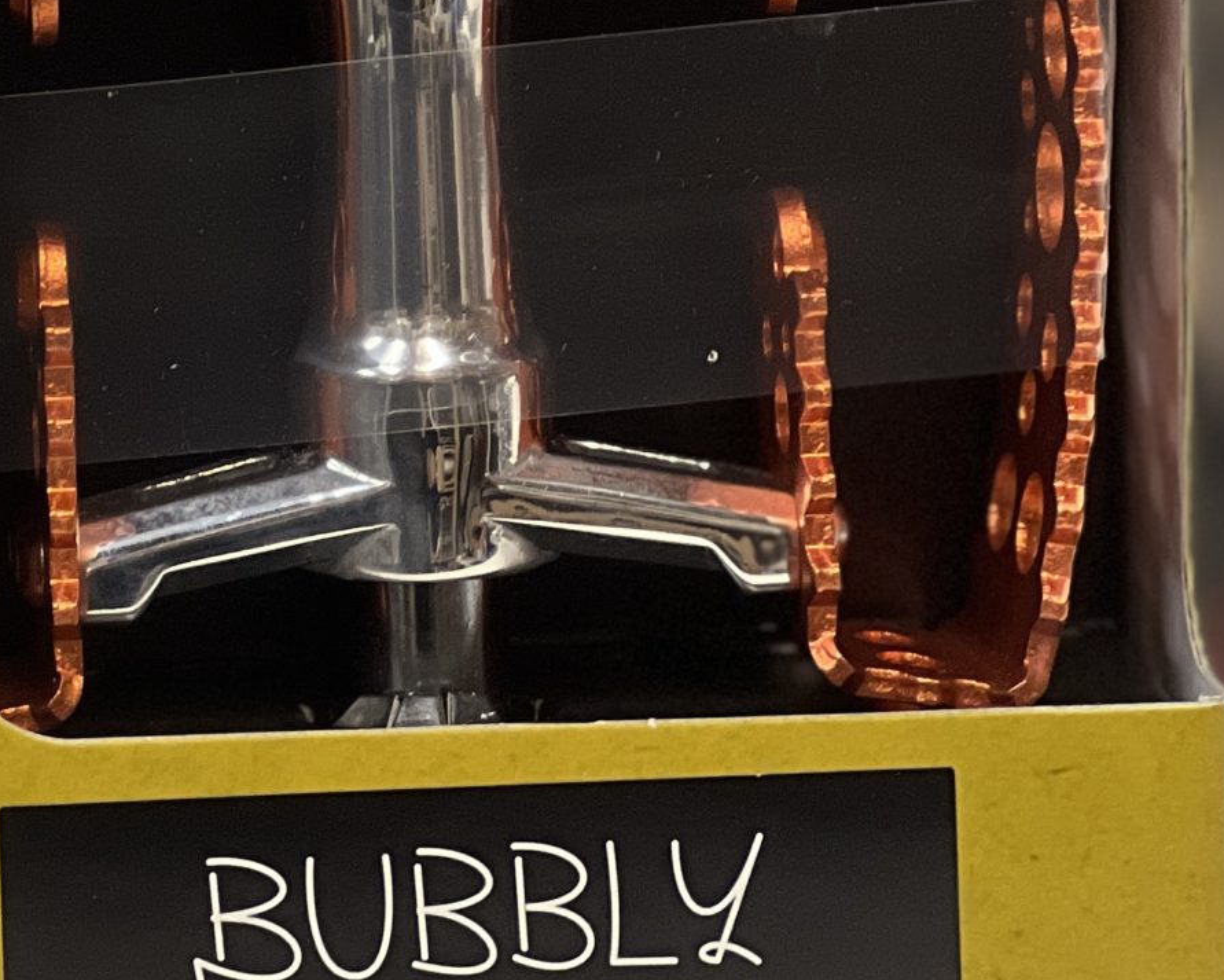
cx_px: -320
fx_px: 7826
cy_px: -73
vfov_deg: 7.1
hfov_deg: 8.8
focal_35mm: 216
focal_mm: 9
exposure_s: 1/60
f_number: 2.8
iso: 160
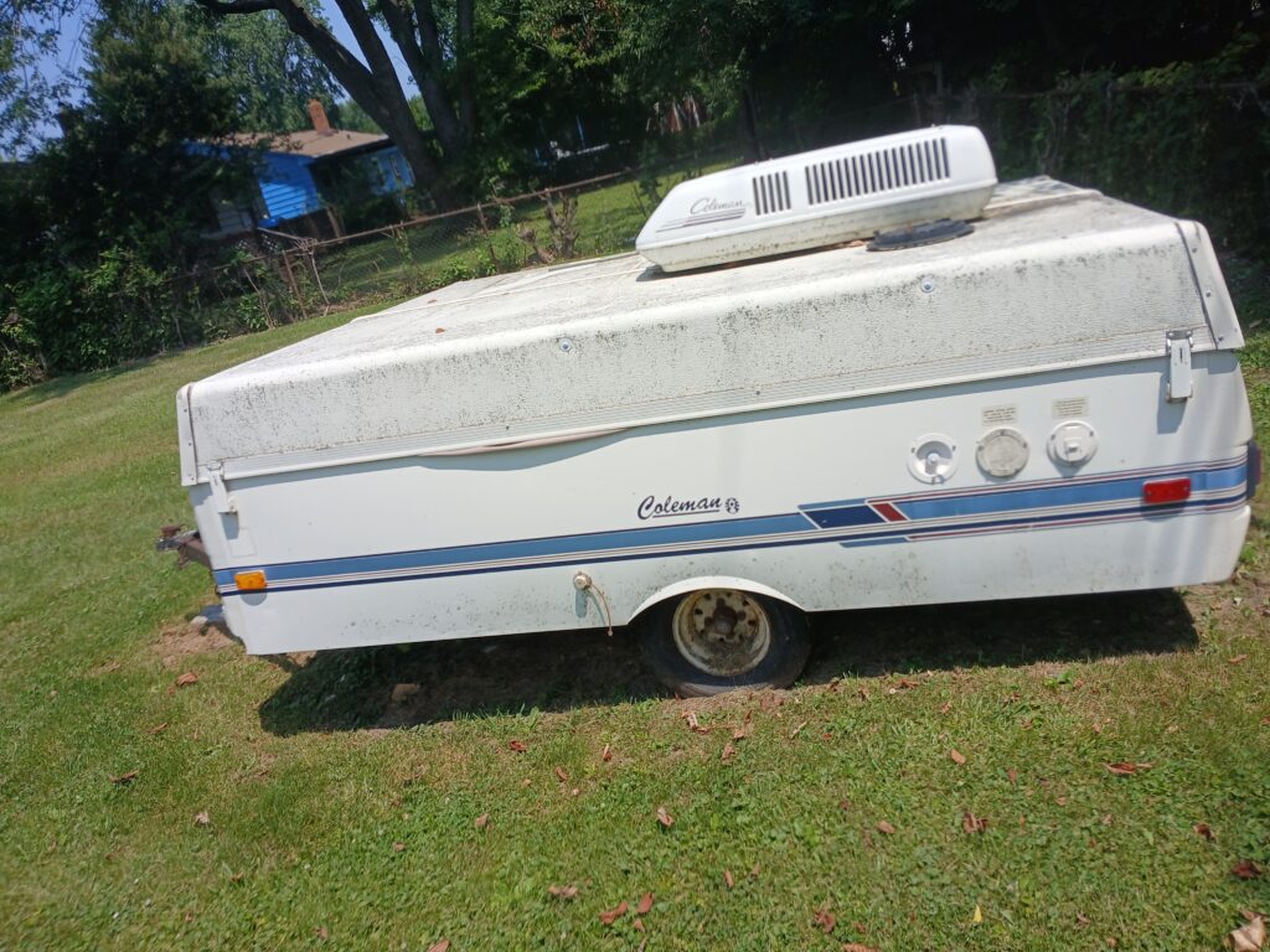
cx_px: 635
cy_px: 476
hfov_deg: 67.3
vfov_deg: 53.1
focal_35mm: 26
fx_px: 954
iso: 20
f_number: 1.8
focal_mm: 3.98
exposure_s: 1/811
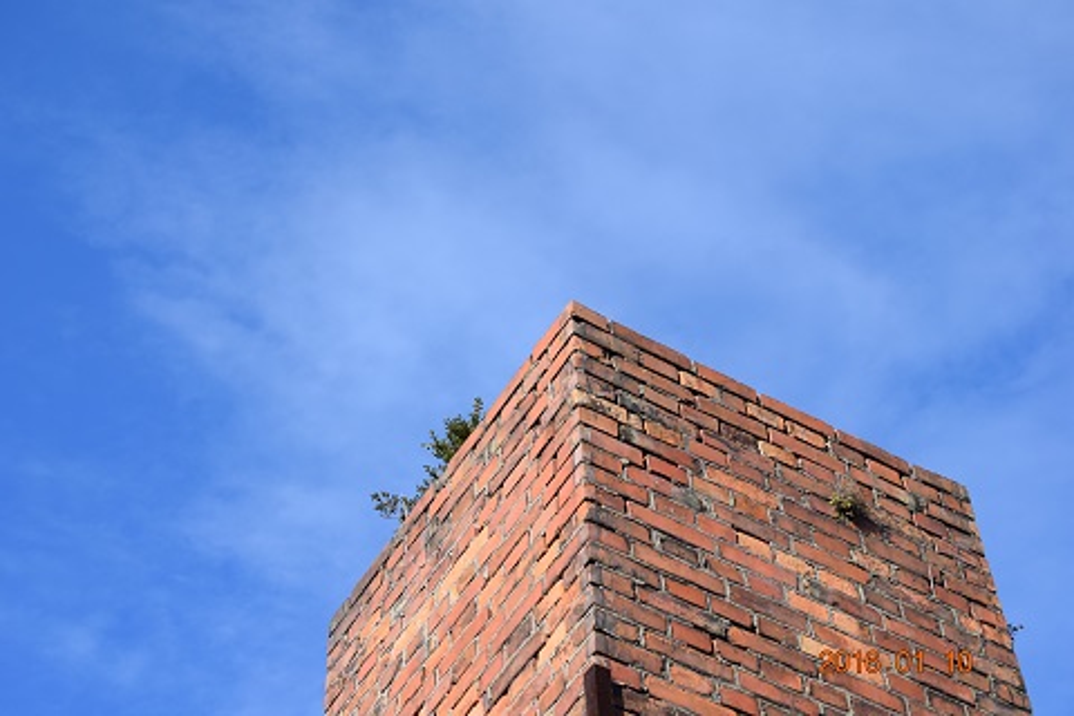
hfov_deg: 24.6
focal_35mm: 82
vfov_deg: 16.6
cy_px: 358
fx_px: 2461
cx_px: 537
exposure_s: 1/320
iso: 200
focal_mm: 55
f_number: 9
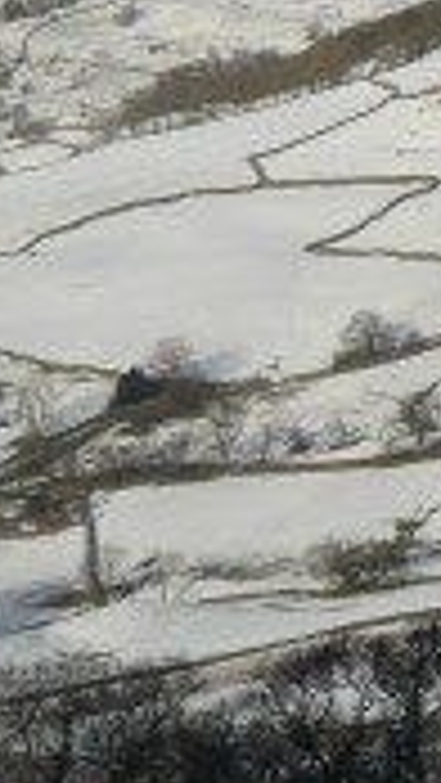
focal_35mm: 173
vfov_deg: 12.4
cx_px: 1544
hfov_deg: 6.2
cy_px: 126
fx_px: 3593
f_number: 7.1
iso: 100
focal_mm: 6
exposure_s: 1/400
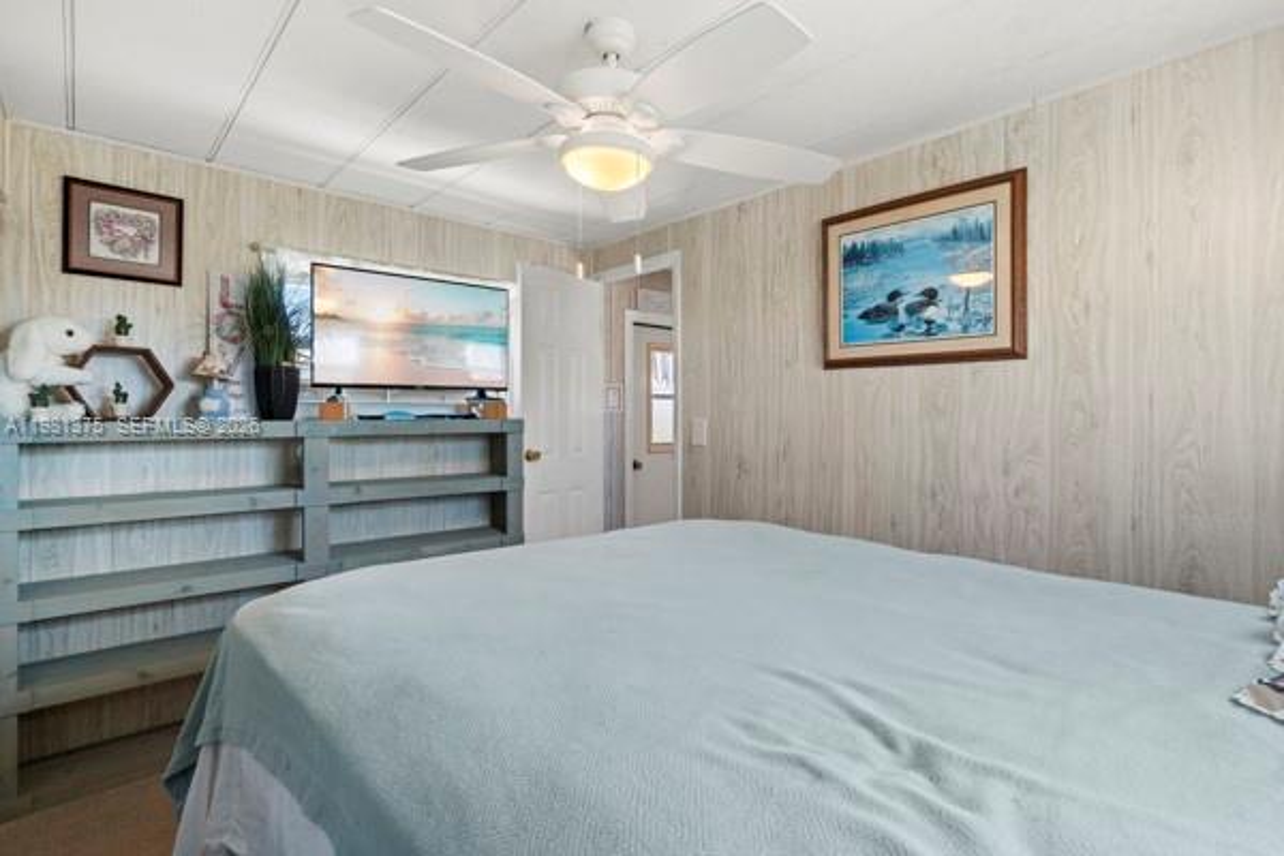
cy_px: 428
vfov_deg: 70.4
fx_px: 606
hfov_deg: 93.3
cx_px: 642
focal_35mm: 17
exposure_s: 1/10
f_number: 8
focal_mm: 17
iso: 400
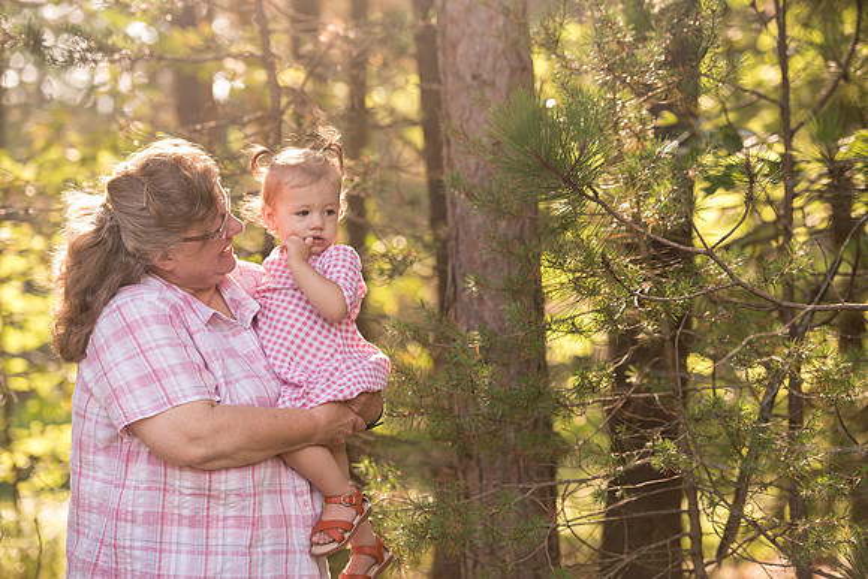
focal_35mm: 110
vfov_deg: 12.5
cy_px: 290
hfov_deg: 18.6
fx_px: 2653
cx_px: 434
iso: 400
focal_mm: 110
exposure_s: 1/500
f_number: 3.5
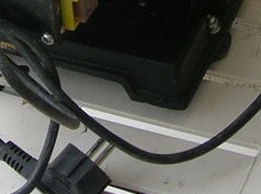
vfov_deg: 8.9
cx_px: 74
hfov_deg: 12.5
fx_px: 1189
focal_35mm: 158
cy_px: -176
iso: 50
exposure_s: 1/84
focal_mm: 6
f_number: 2.7
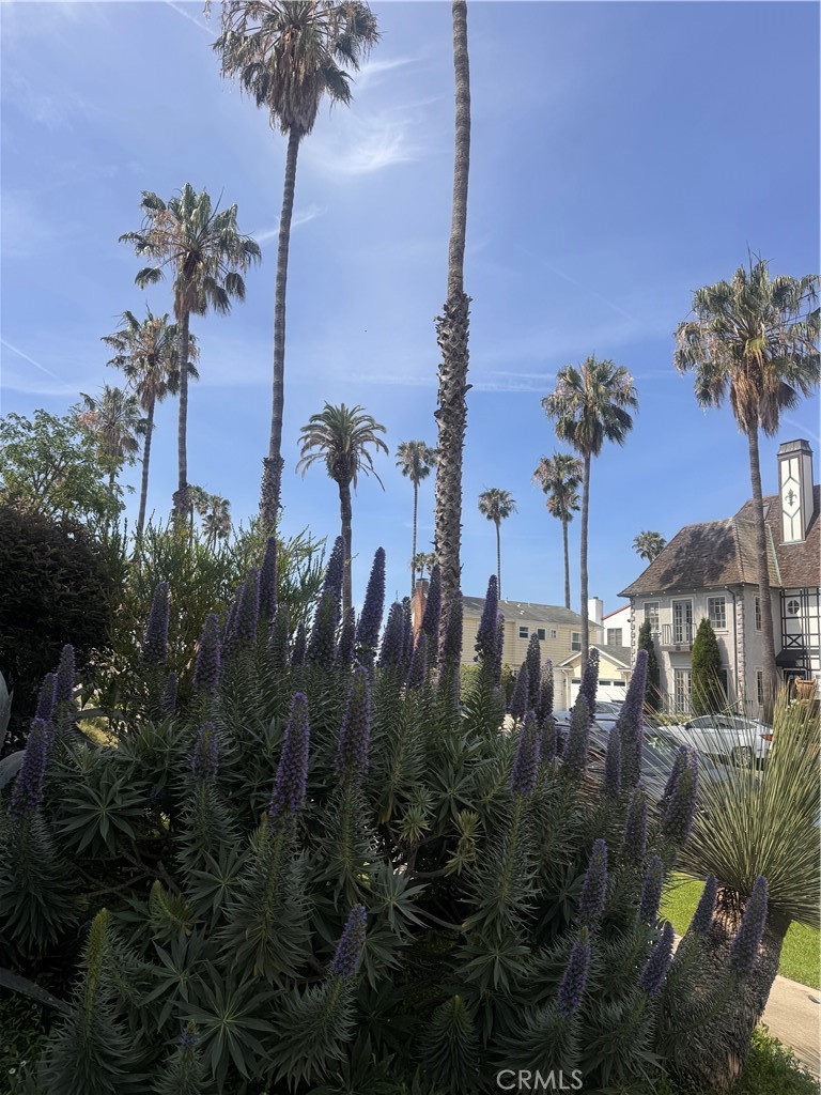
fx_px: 759
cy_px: 548
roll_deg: -2.2
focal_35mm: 24
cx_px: 410
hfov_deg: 56.8
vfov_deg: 71.6
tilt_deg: +9.4
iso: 80
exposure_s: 1/4608
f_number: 1.78
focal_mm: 6.76
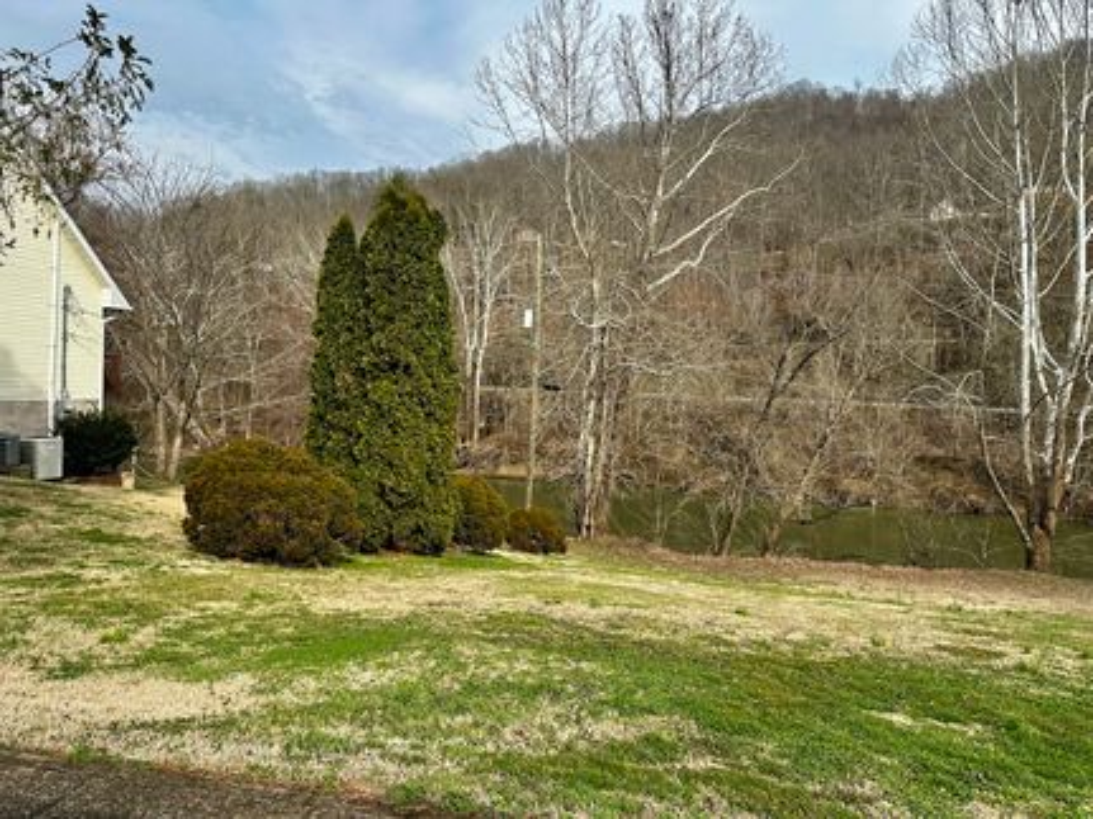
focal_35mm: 24
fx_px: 758
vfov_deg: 56.8
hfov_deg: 71.6
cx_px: 546
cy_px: 410
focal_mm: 6.86
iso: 80
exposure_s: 1/2525
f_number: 1.78
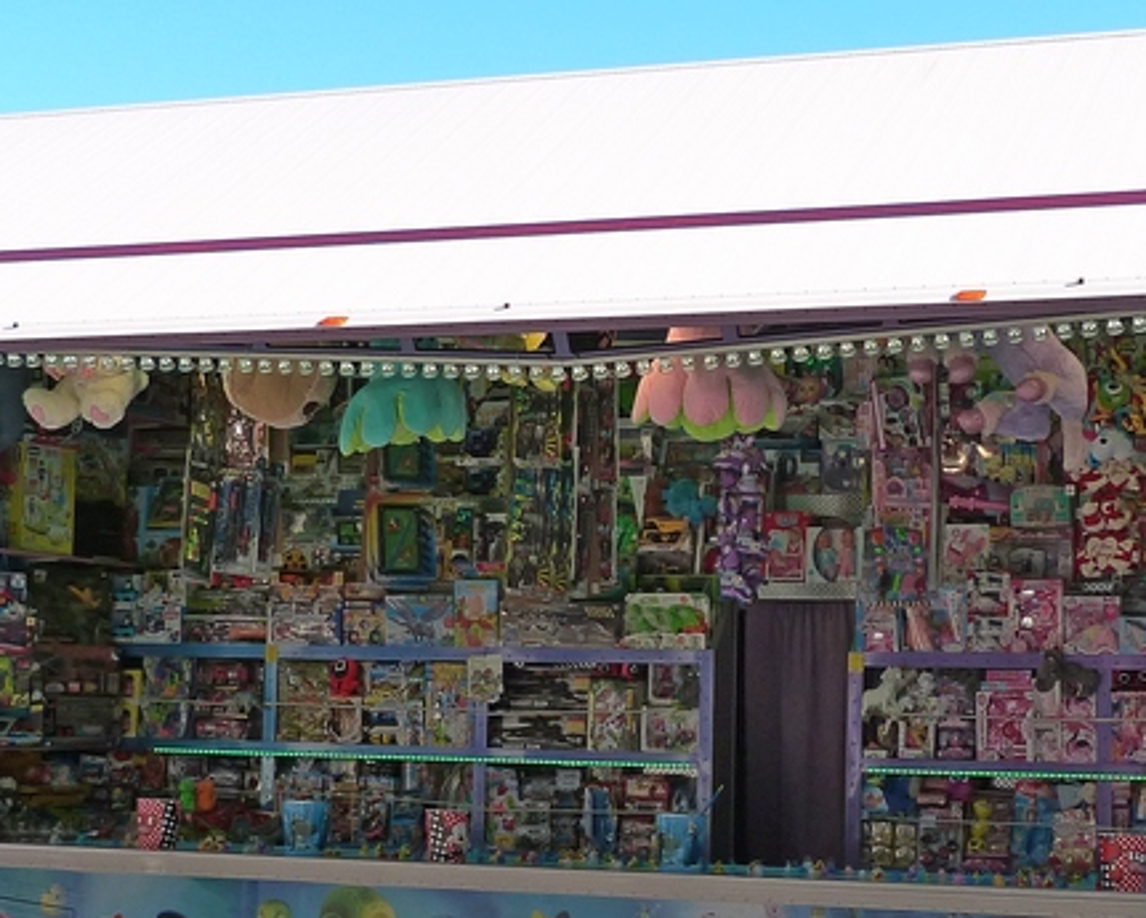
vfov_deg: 22.4
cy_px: 561
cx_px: 718
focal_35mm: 68
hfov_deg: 27.8
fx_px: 2307
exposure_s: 1/250
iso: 160
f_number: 4.5
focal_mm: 5.2
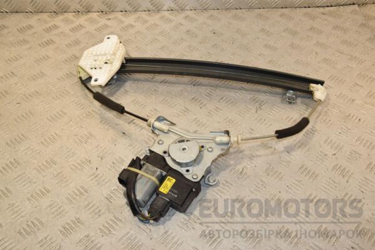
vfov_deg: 34.2
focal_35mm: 39
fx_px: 406
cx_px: 188
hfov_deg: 49.6
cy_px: 125
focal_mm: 26
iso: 800
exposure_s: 1/200
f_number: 10
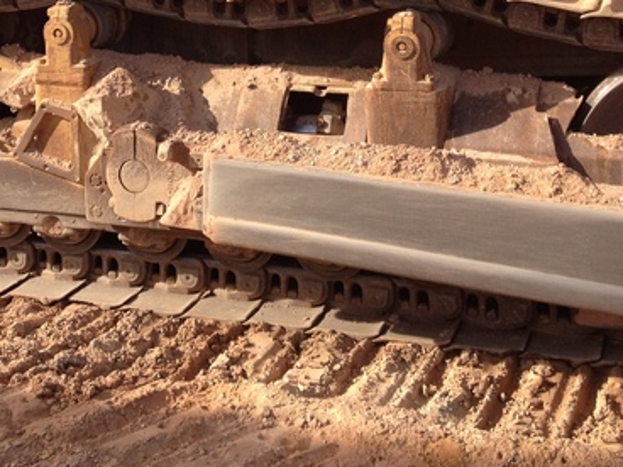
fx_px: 1368
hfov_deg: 25.6
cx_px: 256
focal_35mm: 76
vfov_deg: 18.7
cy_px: -37
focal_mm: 4.28
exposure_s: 1/1004
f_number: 2.4
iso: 80
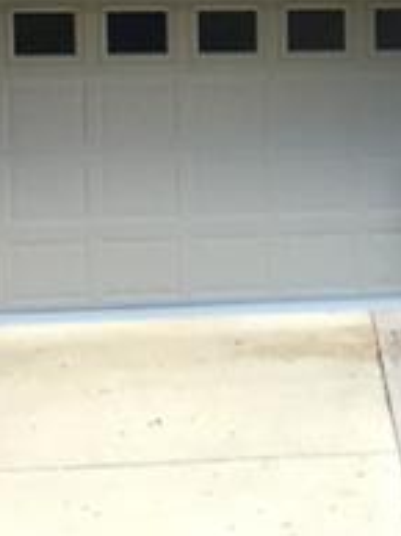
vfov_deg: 15.7
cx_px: 545
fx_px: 1904
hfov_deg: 11.6
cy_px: -30
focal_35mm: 123
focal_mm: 3.3
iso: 32
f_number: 2.4
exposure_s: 1/60
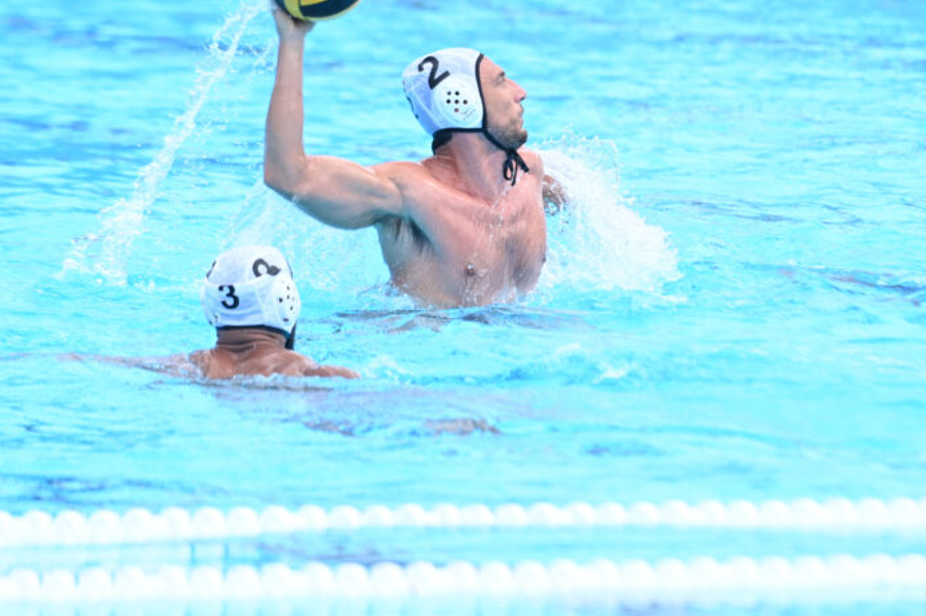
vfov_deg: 3.1
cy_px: 214
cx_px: 486
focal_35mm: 443
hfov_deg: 4.7
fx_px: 11386
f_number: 5.6
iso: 640
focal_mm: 300
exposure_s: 1/800
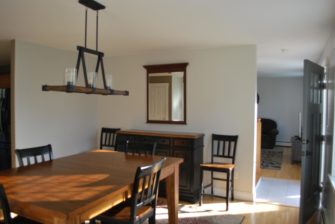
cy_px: 112
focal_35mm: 27
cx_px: 168
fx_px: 252
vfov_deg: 48.0
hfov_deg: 67.3
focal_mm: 18
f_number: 4
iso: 200
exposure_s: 1/60
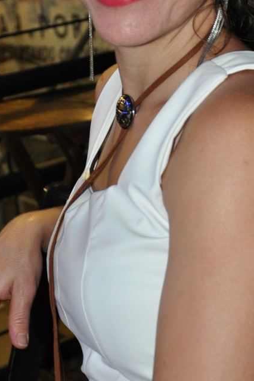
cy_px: 102
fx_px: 1111
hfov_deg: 13.0
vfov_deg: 19.3
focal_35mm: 105
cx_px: 150
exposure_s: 1/60
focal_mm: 32
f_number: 4.2
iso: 800
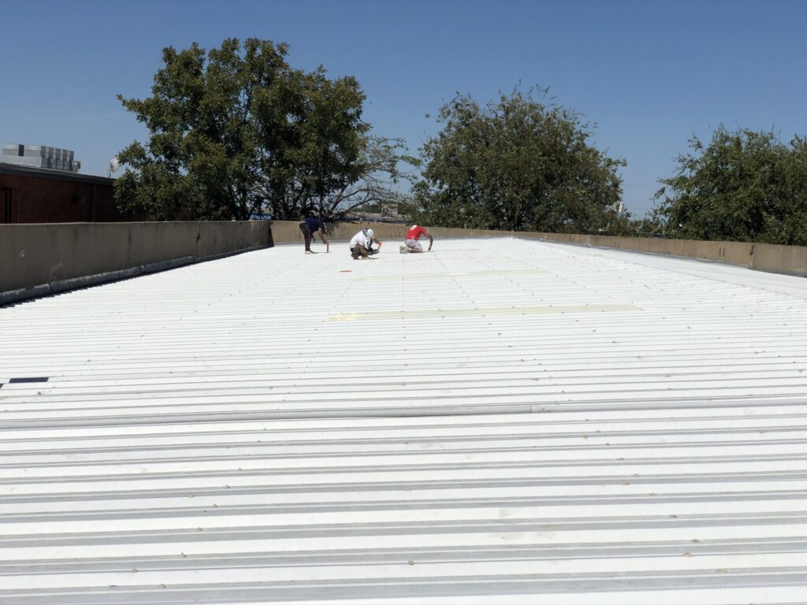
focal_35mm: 52
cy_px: 302
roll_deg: -2.3
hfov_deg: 36.8
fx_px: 1212
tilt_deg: -3.8
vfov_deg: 28.0
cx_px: 404
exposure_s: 1/4000
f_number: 2.4
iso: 16
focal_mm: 6
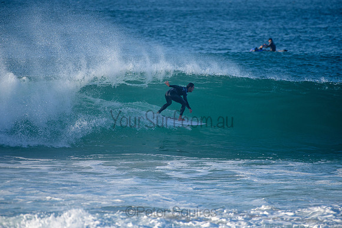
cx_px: 171
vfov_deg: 2.5
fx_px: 5128
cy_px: 109
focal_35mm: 540
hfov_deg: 3.8
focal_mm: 500
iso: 450
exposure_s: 1/2000
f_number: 5.6
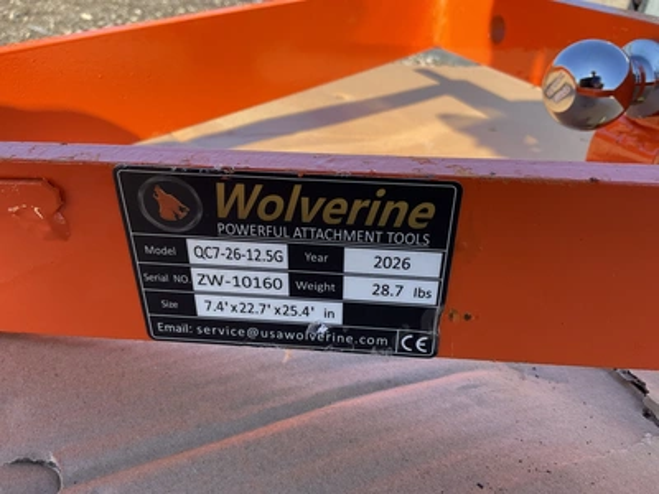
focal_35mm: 29
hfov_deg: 61.7
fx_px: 552
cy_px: 247
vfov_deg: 48.2
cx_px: 330
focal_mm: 3
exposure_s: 1/412
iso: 25
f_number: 1.8
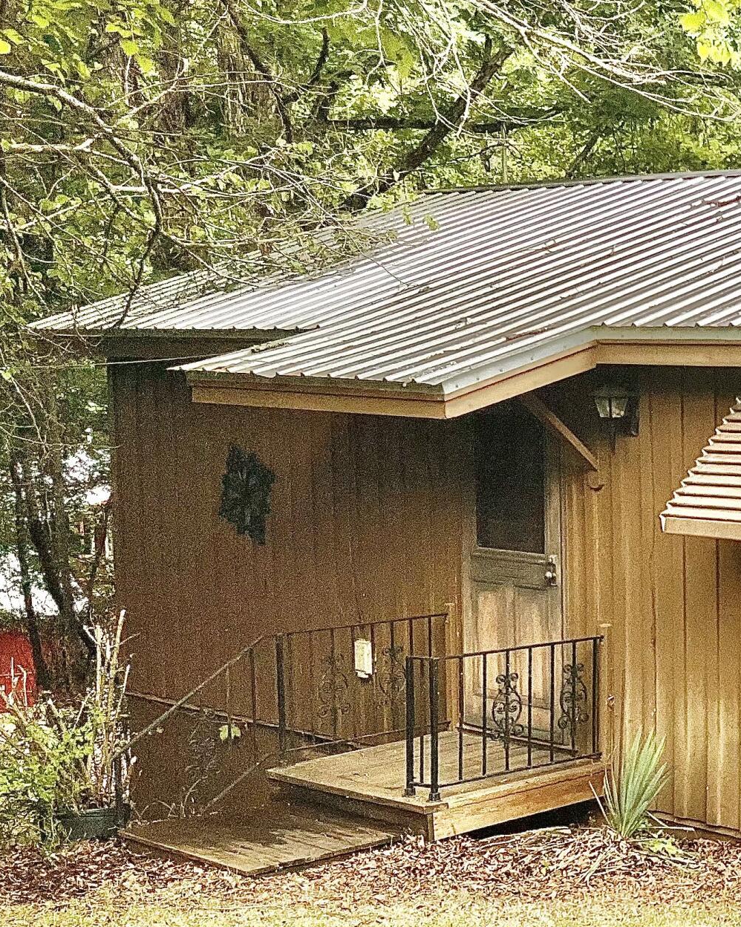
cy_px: 573
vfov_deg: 30.8
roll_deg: -1.4
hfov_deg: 21.8
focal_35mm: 61
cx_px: 1029
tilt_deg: -6.9
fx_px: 1673
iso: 50
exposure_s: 1/4651
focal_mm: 5.1
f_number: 1.6
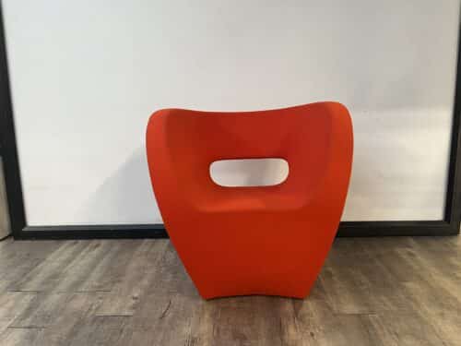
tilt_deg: -12.7
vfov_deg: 53.1
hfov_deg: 67.3
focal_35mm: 26
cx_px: 230
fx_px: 346
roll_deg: +1.6
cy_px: 173
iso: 200
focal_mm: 5.1
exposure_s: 1/50
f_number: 1.6
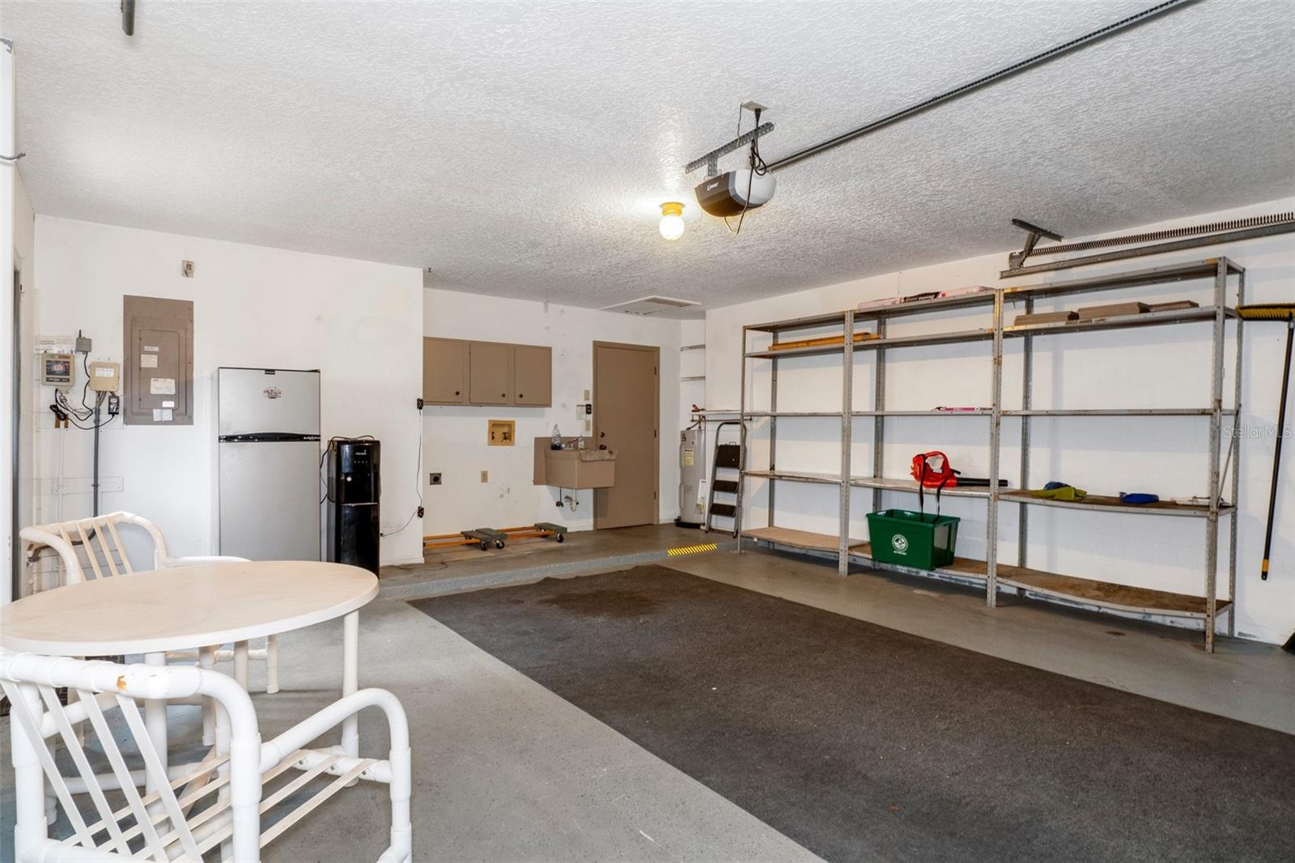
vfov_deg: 63.2
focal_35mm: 20
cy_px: 432
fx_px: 701
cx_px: 648
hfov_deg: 85.4
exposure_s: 1/2
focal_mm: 13
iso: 500
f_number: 8
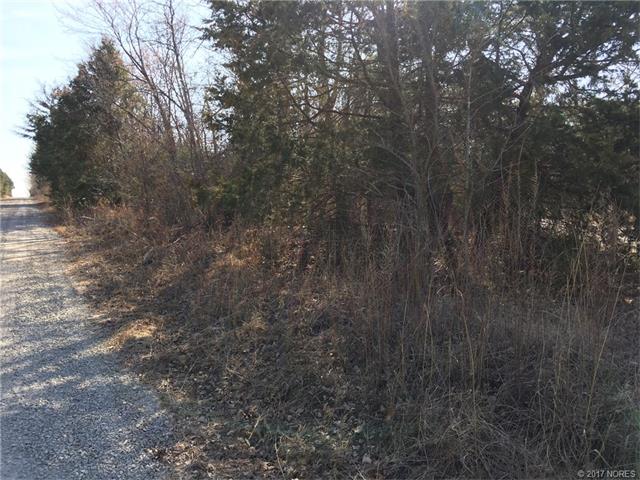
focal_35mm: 29
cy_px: 240
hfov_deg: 61.7
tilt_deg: +0.4
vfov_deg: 48.2
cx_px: 320
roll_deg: -0.1
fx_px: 536
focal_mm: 4.15
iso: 25
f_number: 2.2
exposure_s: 1/283
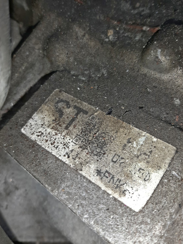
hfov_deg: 53.1
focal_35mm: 26
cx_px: 92
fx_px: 183
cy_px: 122
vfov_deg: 67.3
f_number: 1.7
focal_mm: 3.93
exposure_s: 1/100
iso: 59
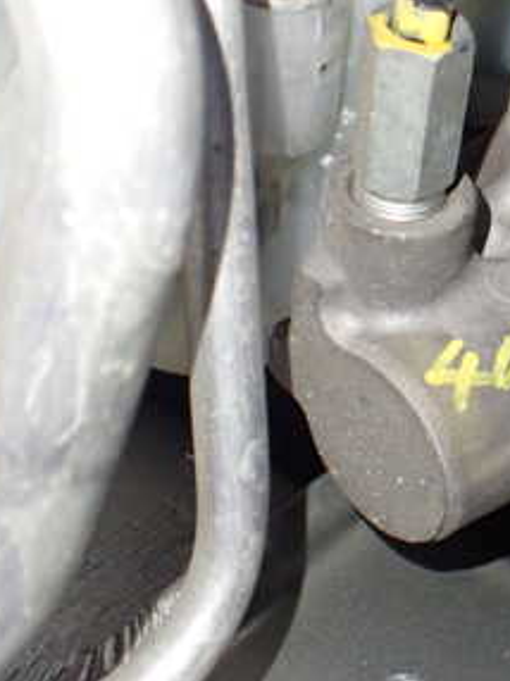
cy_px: 229
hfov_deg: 20.9
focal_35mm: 63
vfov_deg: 30.5
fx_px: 1239
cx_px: 682
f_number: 2.3
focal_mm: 5.4
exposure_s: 1/50
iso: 800
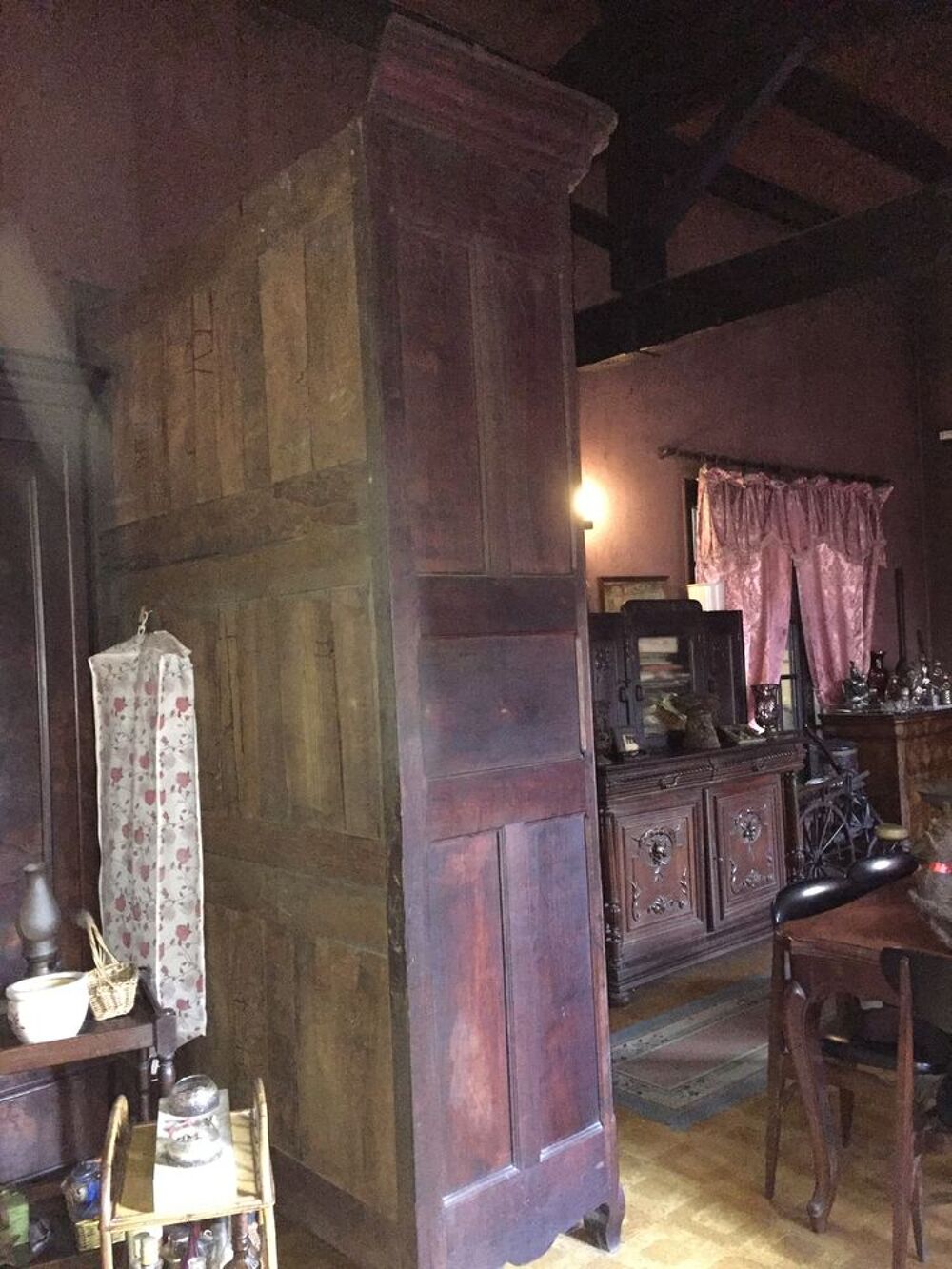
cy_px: 634
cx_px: 476
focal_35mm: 29
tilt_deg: +1.4
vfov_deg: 61.7
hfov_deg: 48.2
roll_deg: +2.9
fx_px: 1063
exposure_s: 1/17
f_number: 2.2
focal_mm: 4.15
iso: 1000
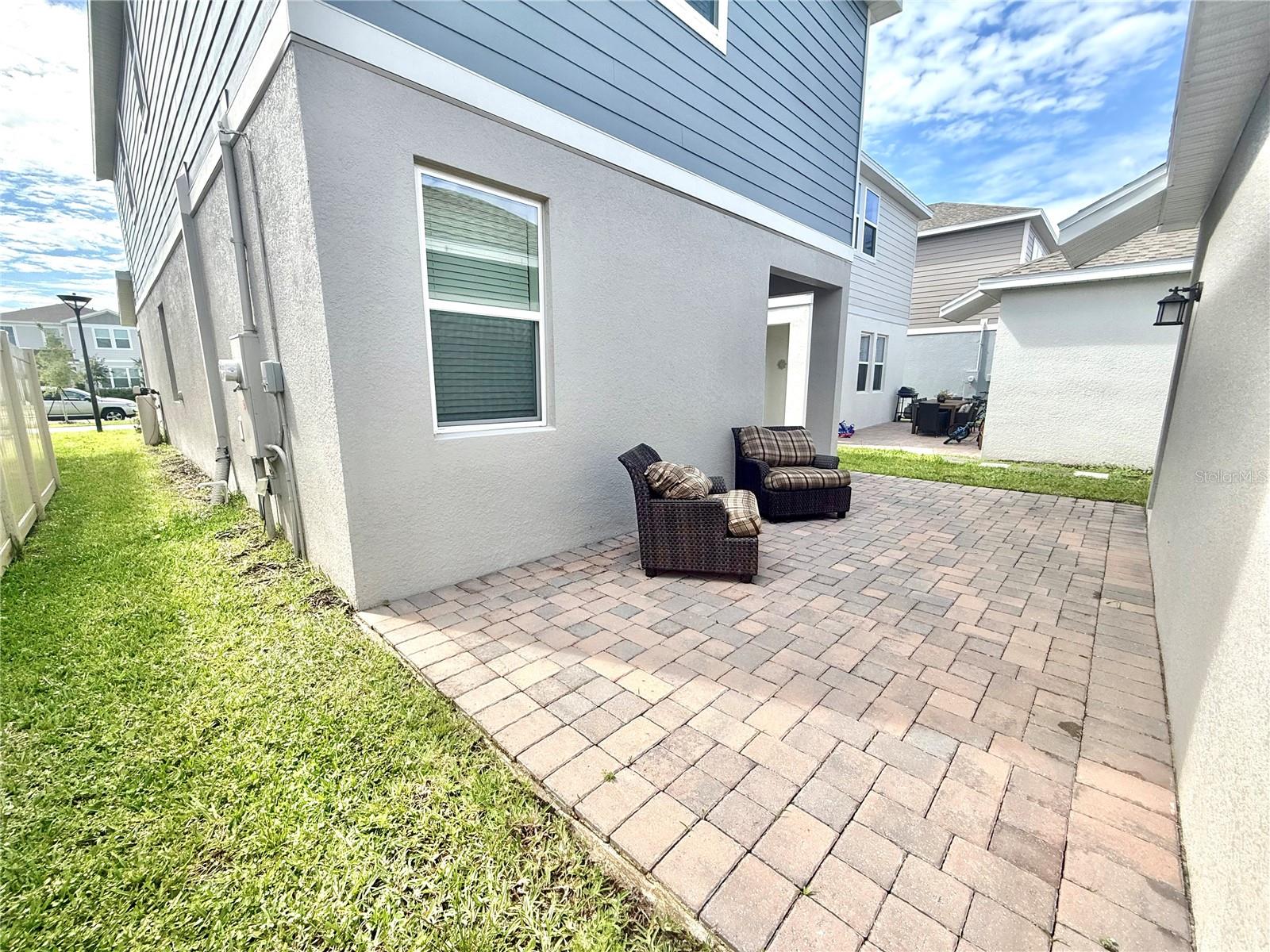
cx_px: 635
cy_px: 476
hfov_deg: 102.1
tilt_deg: -10.9
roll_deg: +0.2
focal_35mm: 14
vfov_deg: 85.7
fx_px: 514
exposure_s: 1/651
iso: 50
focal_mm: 2.22
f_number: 2.2
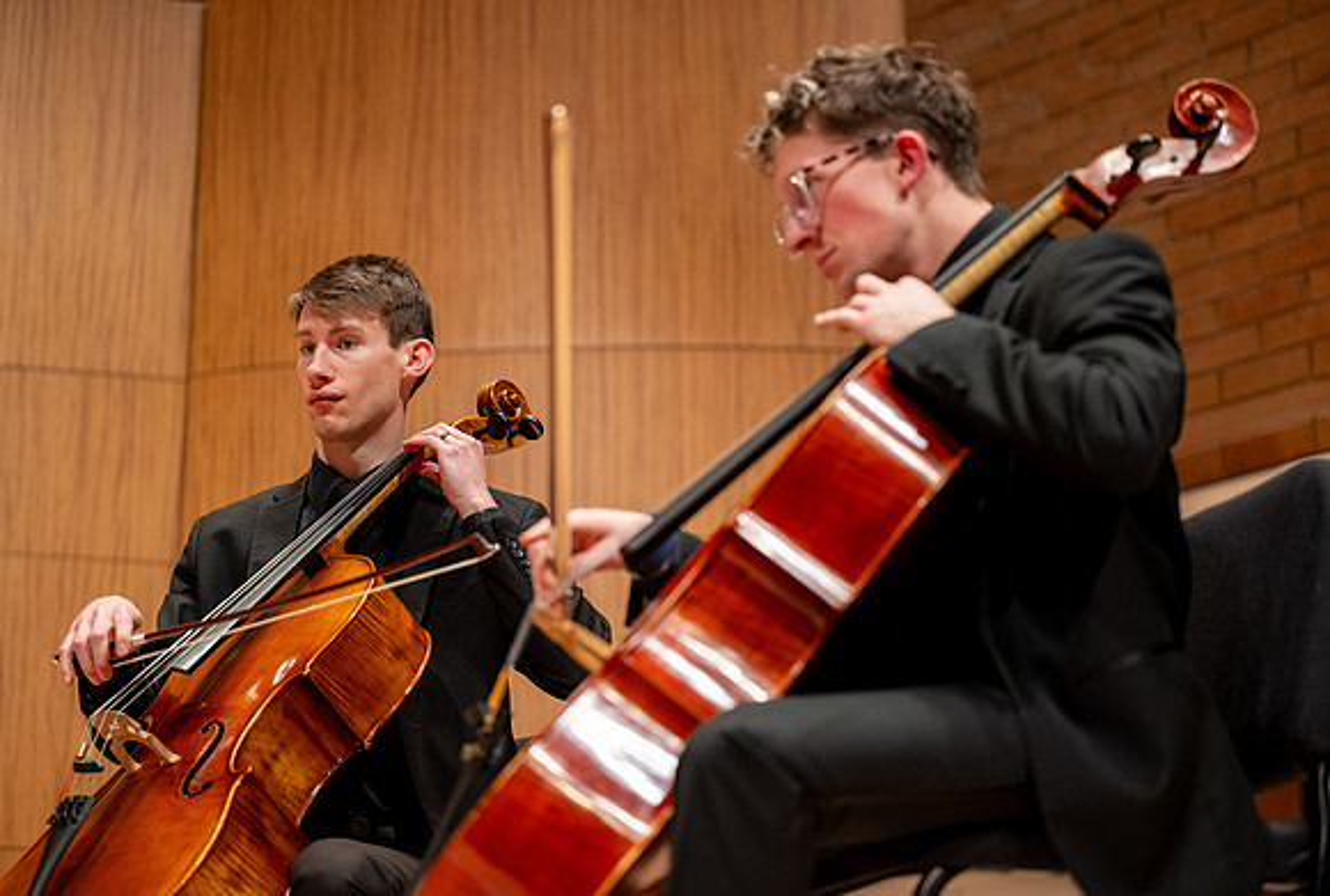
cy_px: 443
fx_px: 3100
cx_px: 649
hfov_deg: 24.2
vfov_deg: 16.5
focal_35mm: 84
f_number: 2.8
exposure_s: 1/200
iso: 1250
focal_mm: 82
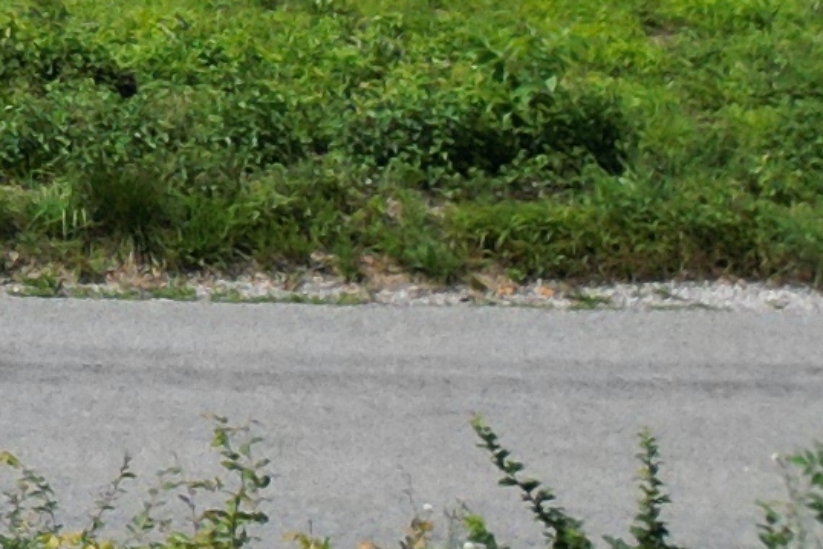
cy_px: -962
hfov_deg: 8.4
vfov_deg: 6.8
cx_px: -2009
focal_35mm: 187
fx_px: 4276
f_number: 1.7
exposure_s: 1/3200
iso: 110
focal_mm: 6.72
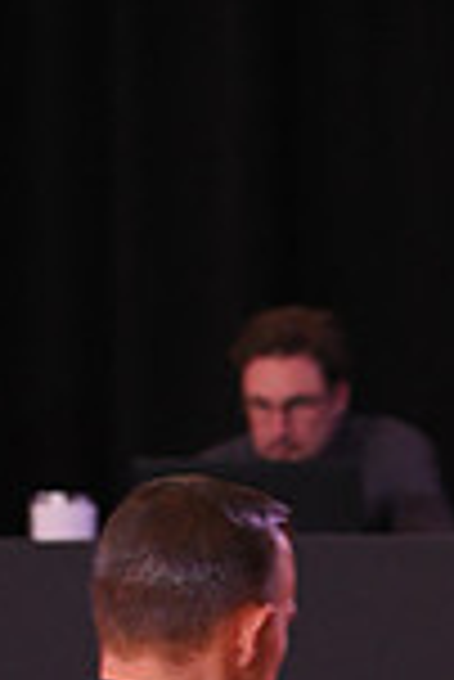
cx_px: 735
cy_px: 1139
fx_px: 9795
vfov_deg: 3.9
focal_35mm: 519
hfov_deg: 2.6
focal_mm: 135
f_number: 5.6
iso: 2500
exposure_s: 1/200
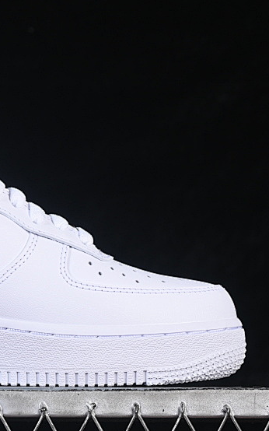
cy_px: 210
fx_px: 1749
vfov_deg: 14.0
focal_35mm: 149
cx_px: -46
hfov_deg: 8.7
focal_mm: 50
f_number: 8
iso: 160
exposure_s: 1/80
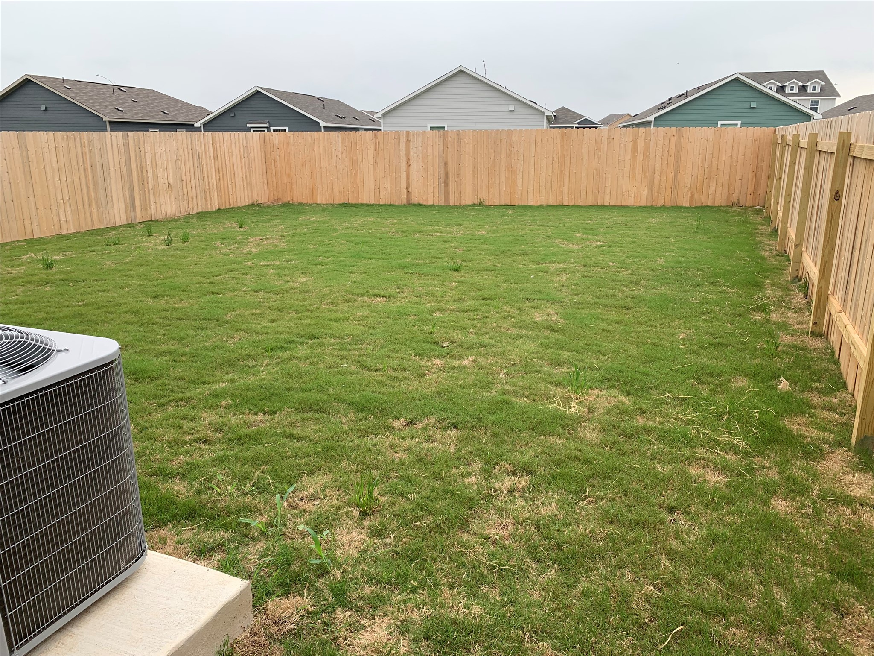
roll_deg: +1.3
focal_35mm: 26
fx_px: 656
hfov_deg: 67.3
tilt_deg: -15.6
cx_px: 437
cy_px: 328
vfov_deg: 53.1
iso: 25
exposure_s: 1/426
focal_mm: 4.25
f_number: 1.8
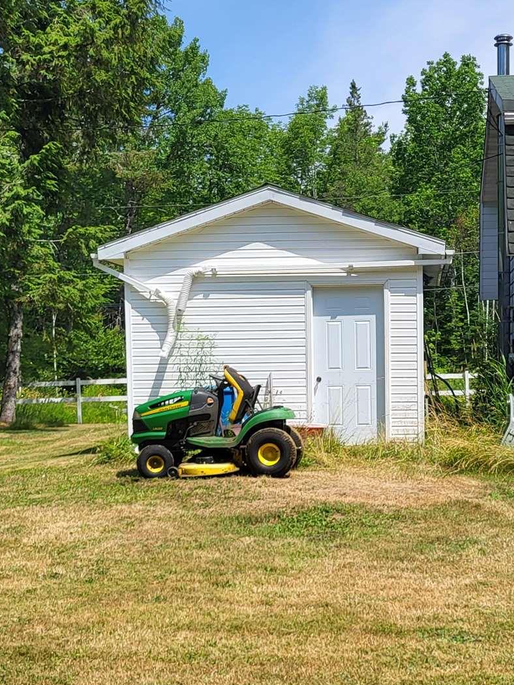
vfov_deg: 33.5
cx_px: 329
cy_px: 448
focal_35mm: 57
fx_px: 1129
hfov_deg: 25.6
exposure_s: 1/2175
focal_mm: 5.4
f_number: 1.8
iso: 40
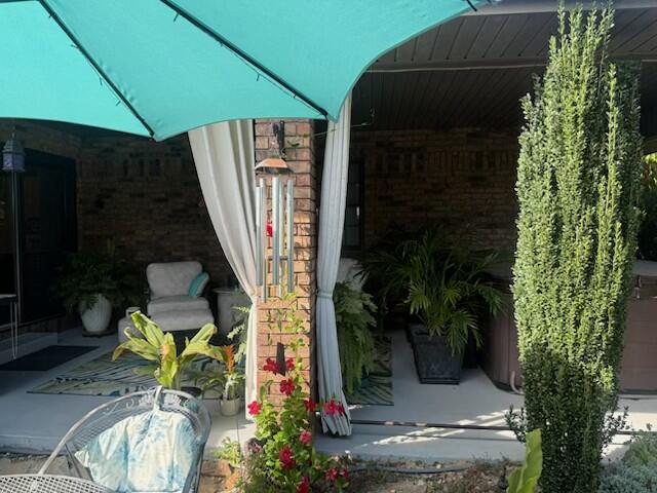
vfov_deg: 56.8
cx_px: 328
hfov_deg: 71.6
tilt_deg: -2.1
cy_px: 246
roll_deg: -0.1
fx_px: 456
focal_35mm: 24
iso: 80
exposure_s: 1/539
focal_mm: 6.76
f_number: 1.78
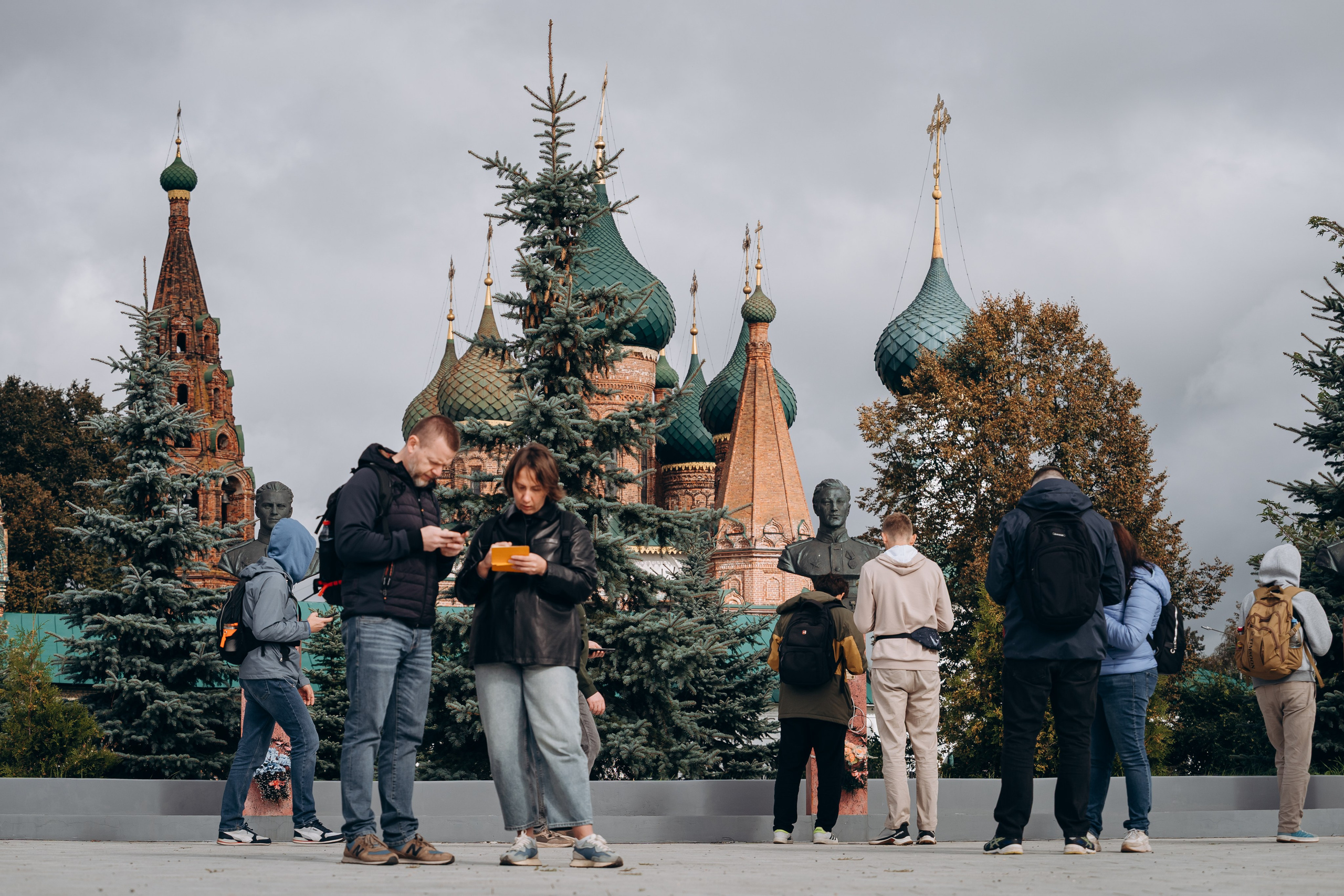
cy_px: 448
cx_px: 672
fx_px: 2755
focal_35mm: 74
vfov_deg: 18.5
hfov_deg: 27.4
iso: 200
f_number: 5
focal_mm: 70
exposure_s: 1/1000
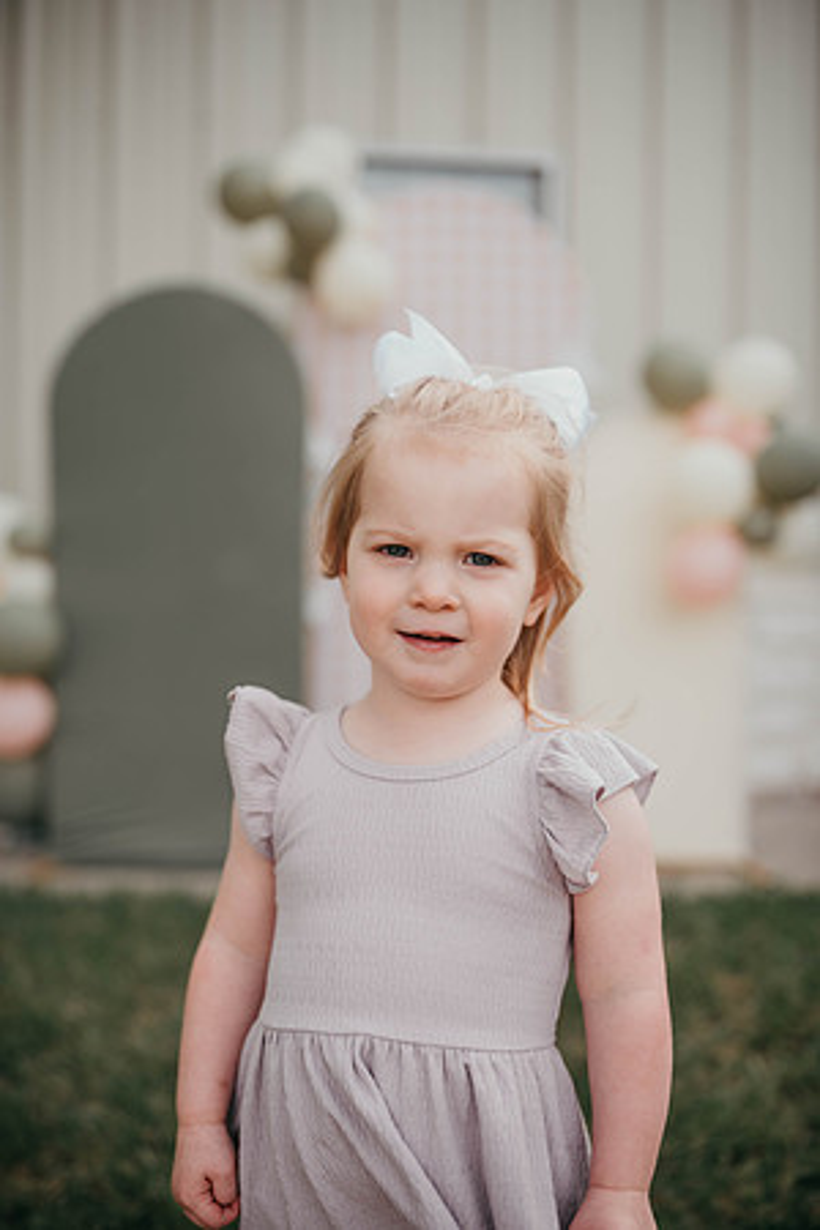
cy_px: 615
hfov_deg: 37.9
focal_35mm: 35
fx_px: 1196
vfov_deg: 54.4
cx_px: 410
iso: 50
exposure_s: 1/1000
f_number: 1.8
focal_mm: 35
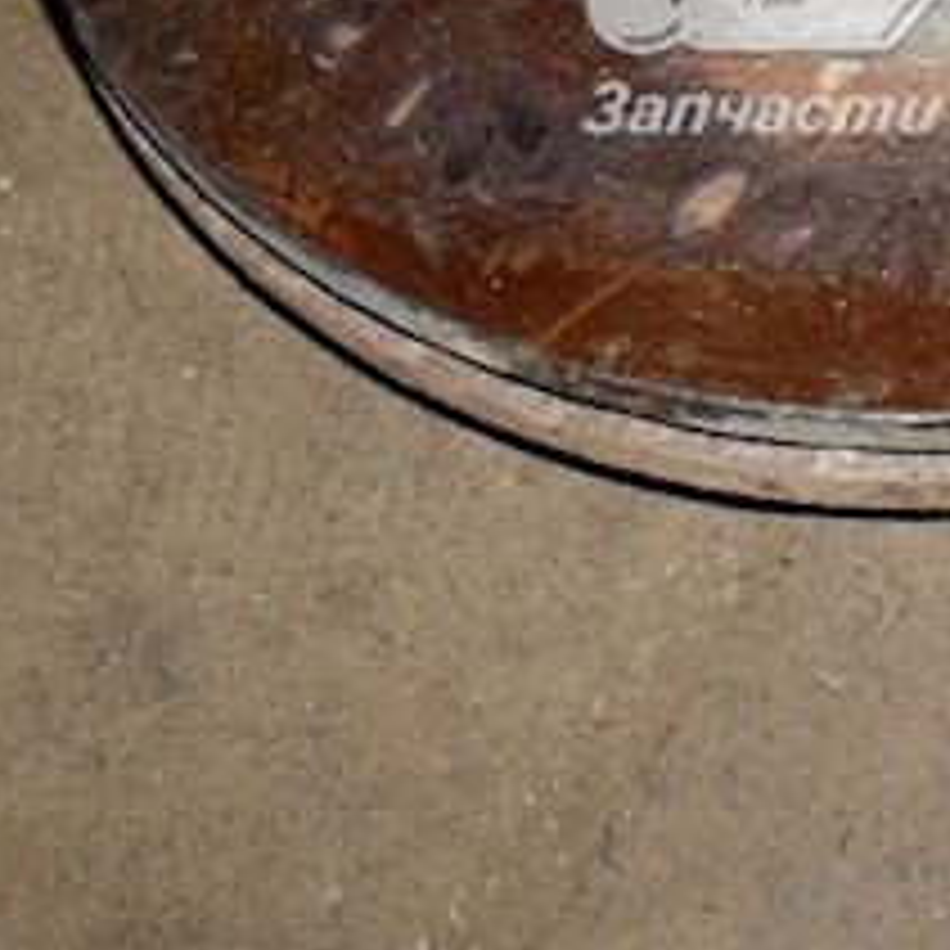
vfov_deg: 18.0
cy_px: -18
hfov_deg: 17.7
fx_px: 2919
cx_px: 1099
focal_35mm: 94
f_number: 3.2
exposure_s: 1/45
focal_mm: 6.3
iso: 200
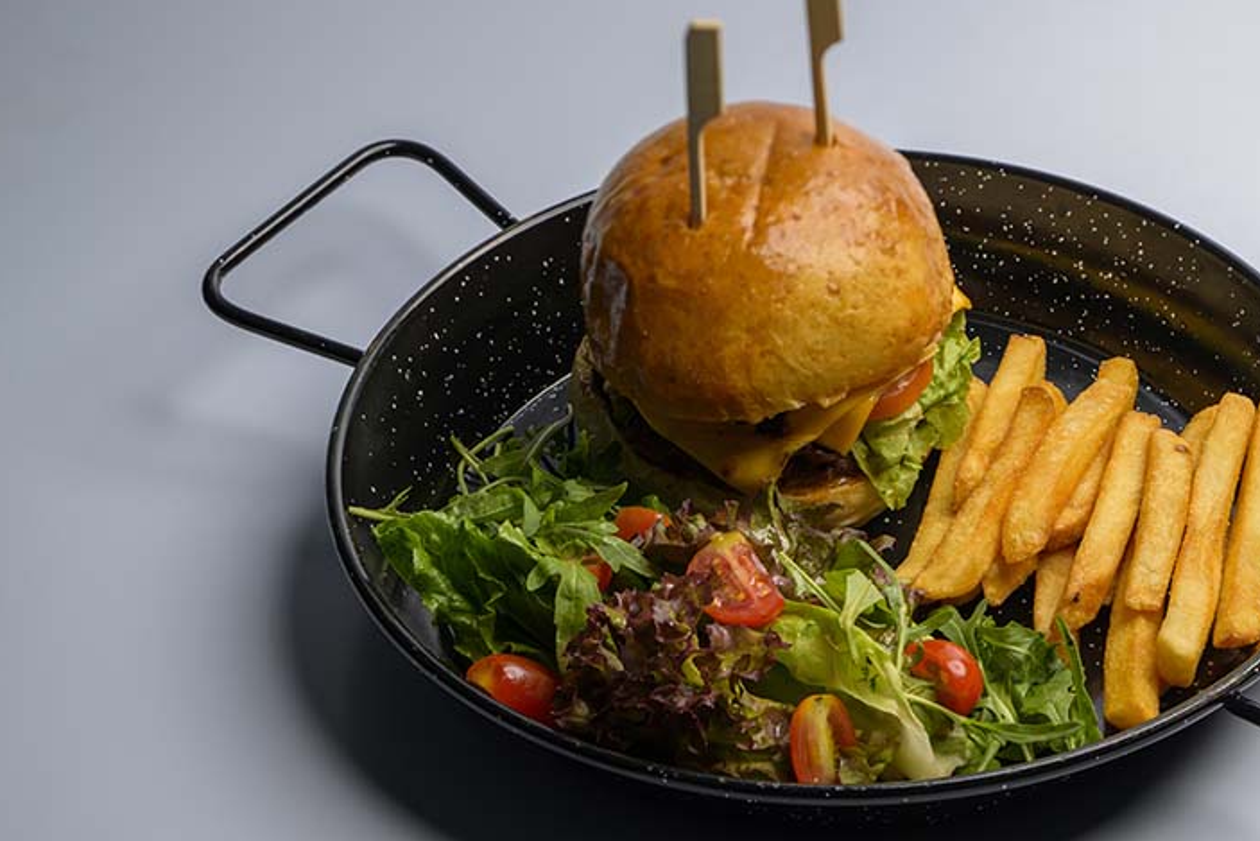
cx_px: 841
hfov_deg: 17.6
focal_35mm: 116
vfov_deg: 11.8
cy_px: 441
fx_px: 4061
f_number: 8.5
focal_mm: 85
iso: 80
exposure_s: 1/200
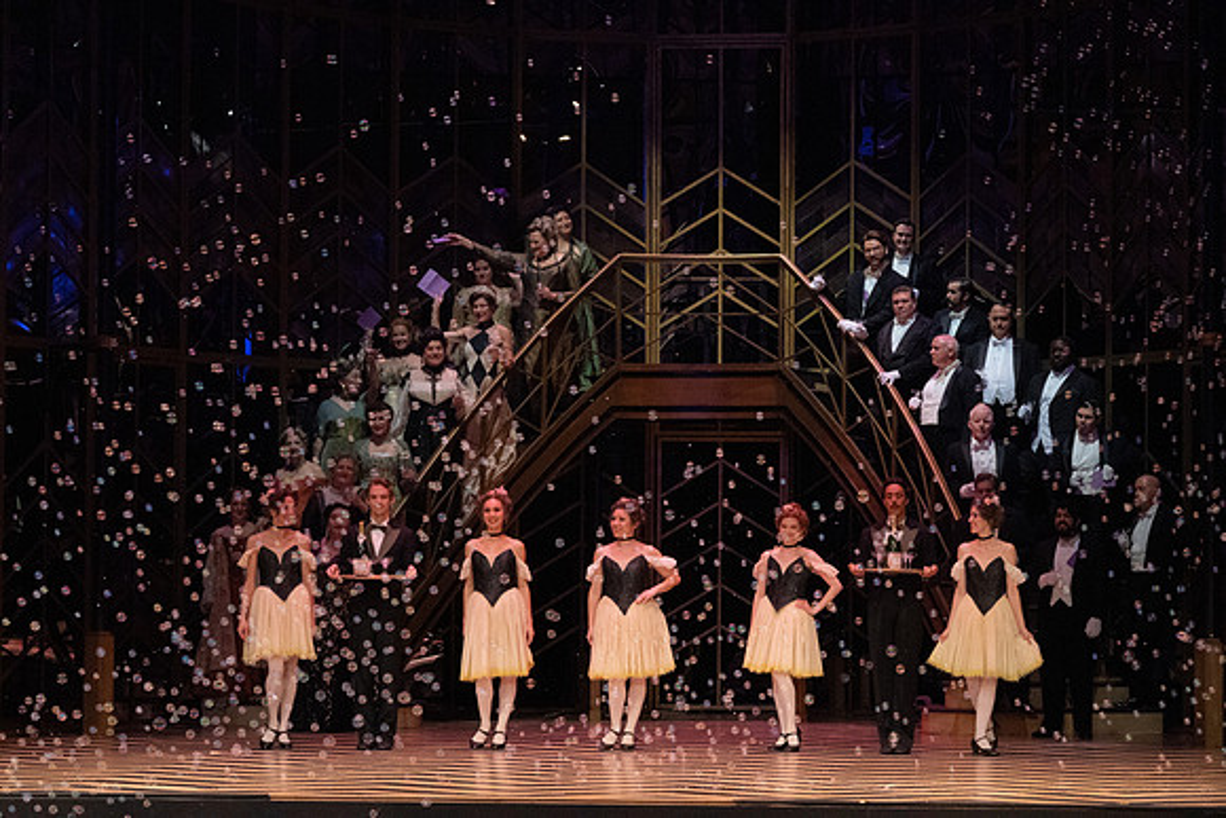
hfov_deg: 18.1
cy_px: 409
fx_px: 3849
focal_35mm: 113
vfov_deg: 12.1
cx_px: 613
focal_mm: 113
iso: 12800
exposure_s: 1/400
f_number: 16
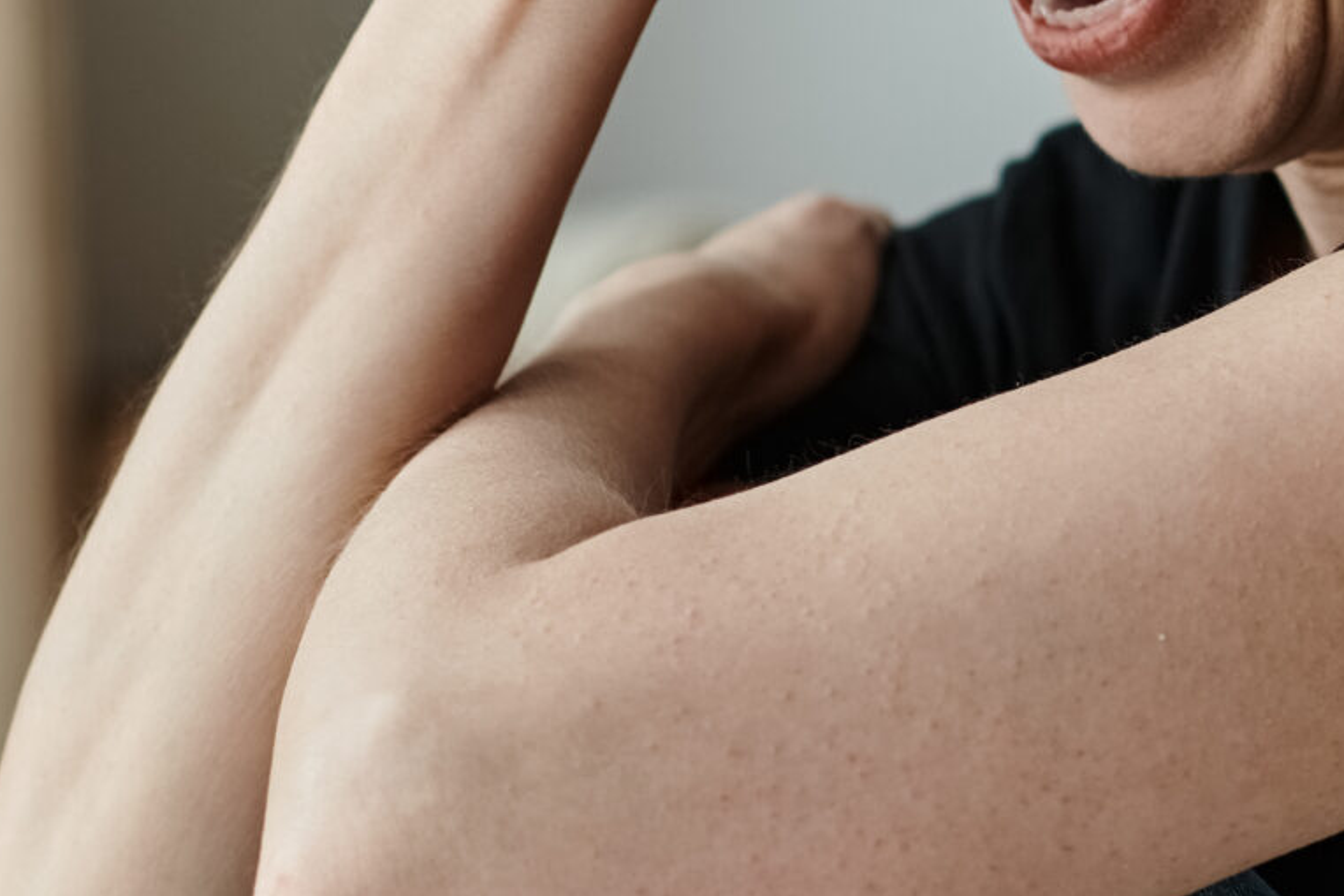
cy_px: -33
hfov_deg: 7.1
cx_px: 1859
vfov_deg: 4.8
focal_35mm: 285
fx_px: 10637
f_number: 2.8
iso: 200
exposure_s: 1/200
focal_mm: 85
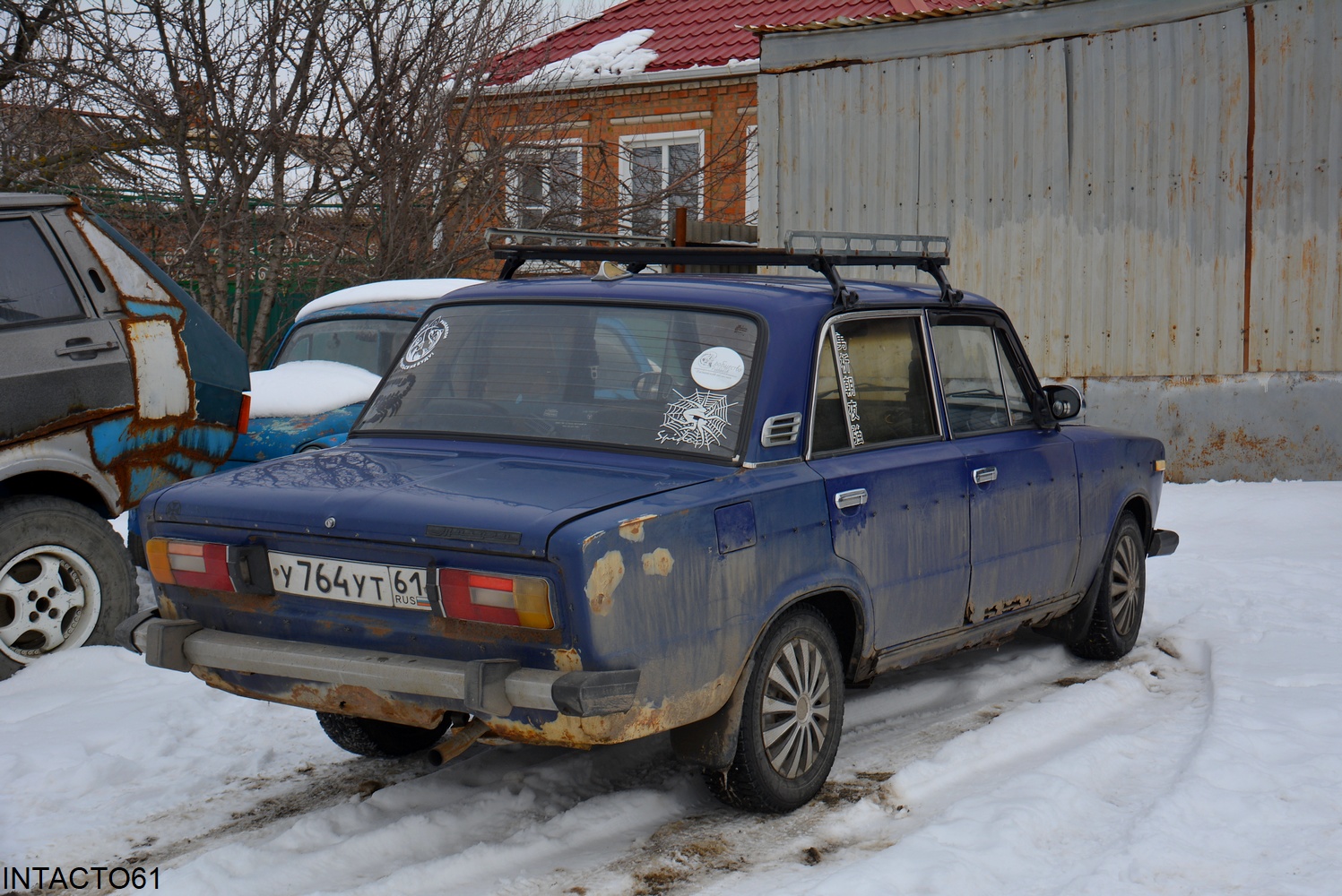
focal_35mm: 57
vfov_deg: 23.8
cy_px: 448
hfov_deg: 35.0
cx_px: 671
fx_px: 2126
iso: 100
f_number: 8
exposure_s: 1/250
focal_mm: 38
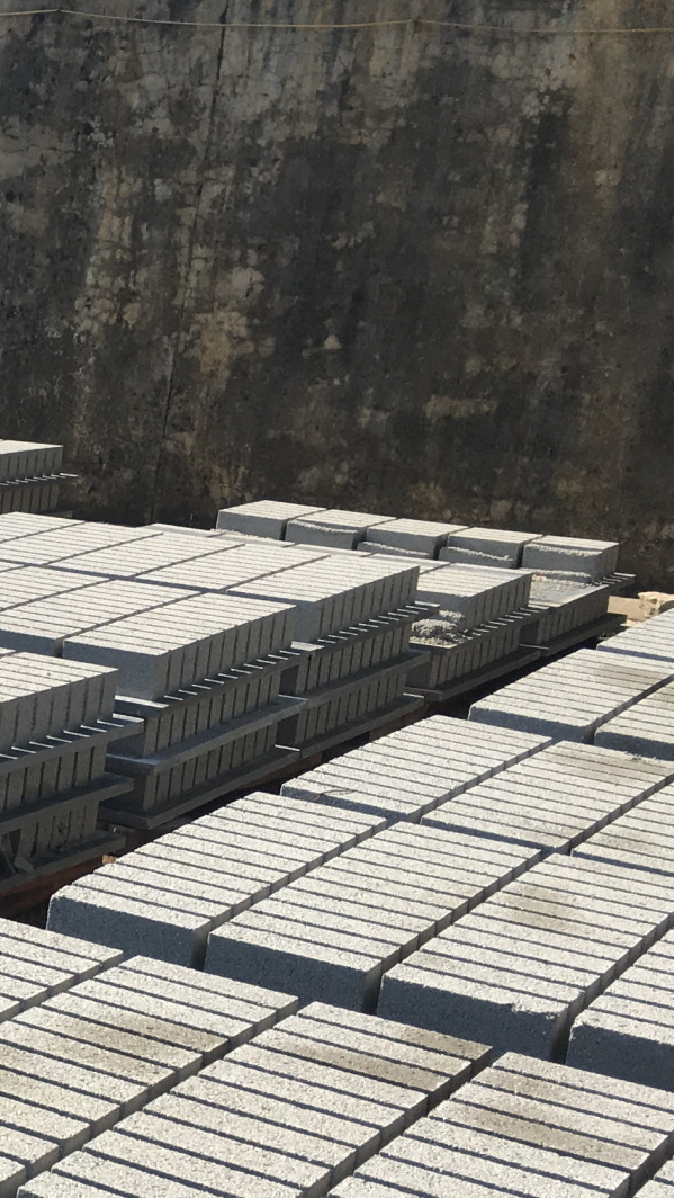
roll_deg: -1.4
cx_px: -613
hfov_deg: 13.8
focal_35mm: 76
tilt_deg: -14.0
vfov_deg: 27.5
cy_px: 878
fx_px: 2413
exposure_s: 1/1304
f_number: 2.2
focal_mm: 4.15
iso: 25
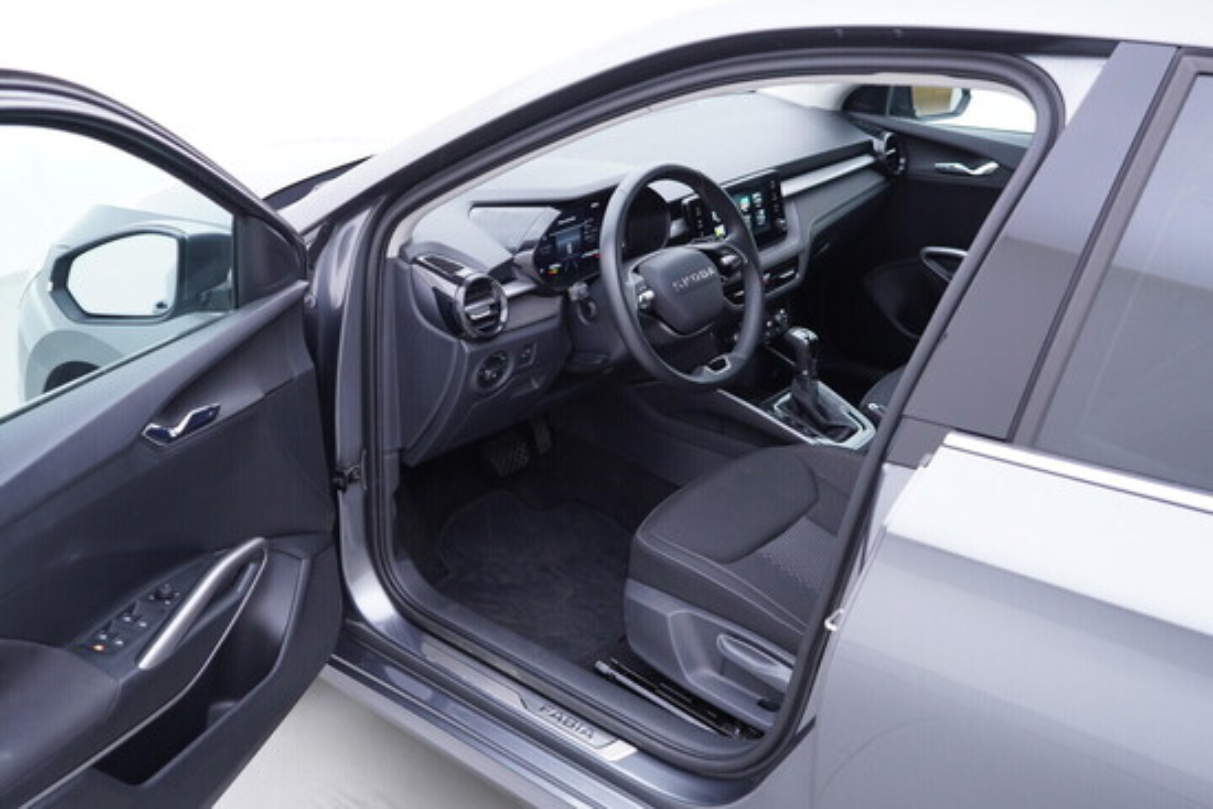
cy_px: 404
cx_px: 606
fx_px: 1213
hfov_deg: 53.1
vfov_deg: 36.9
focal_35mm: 36
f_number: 2.8
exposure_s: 1/40
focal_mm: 24
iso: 160
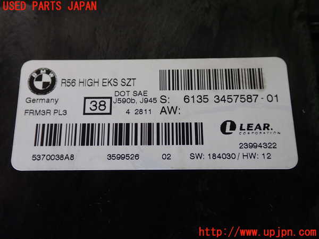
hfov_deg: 49.0
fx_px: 350
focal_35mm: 38
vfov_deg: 37.7
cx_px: 160
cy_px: 120
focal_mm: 6.83
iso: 200
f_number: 2.7
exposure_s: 1/80
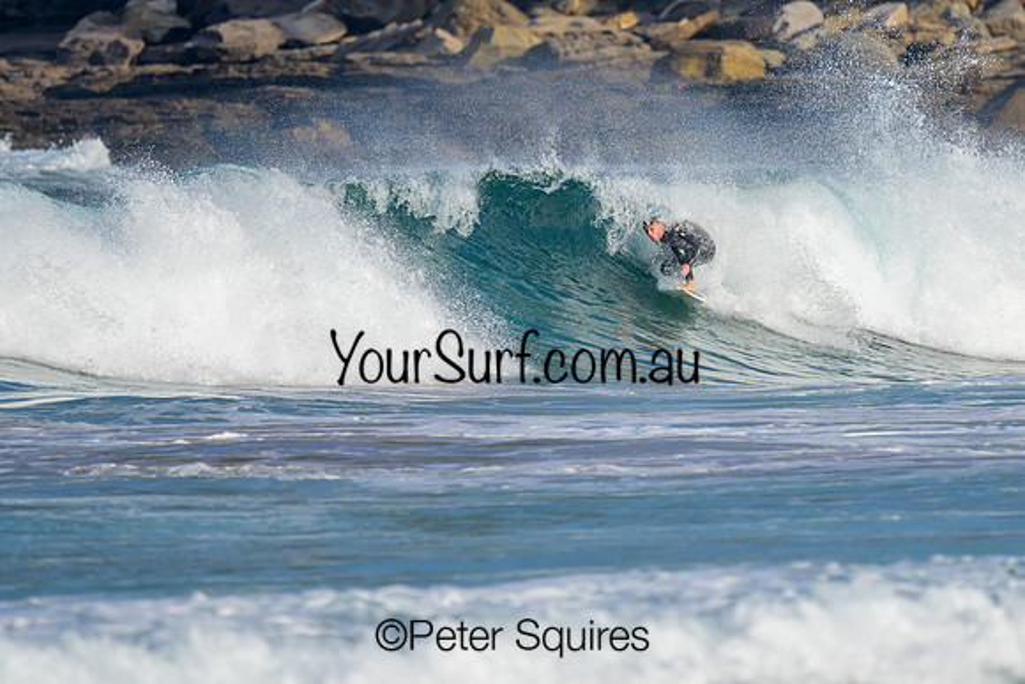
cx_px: 597
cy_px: 338
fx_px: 31302
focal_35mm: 1099
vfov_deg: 1.3
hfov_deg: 1.9
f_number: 6.3
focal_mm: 800
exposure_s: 1/2000
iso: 220
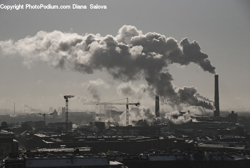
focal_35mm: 117
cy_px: 84
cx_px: 125
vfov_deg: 11.7
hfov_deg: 17.5
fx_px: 813
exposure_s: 1/1600
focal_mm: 78
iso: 500
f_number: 10
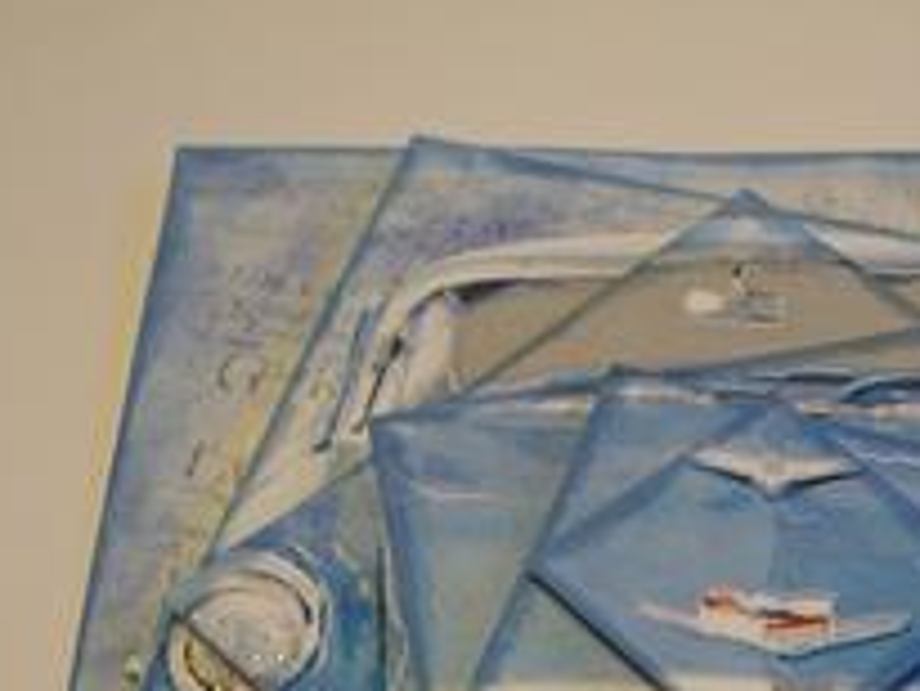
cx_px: 736
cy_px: 660
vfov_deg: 18.7
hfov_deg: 24.9
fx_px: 2048
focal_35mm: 77
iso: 81
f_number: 3.1
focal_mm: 6.3
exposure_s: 1/60
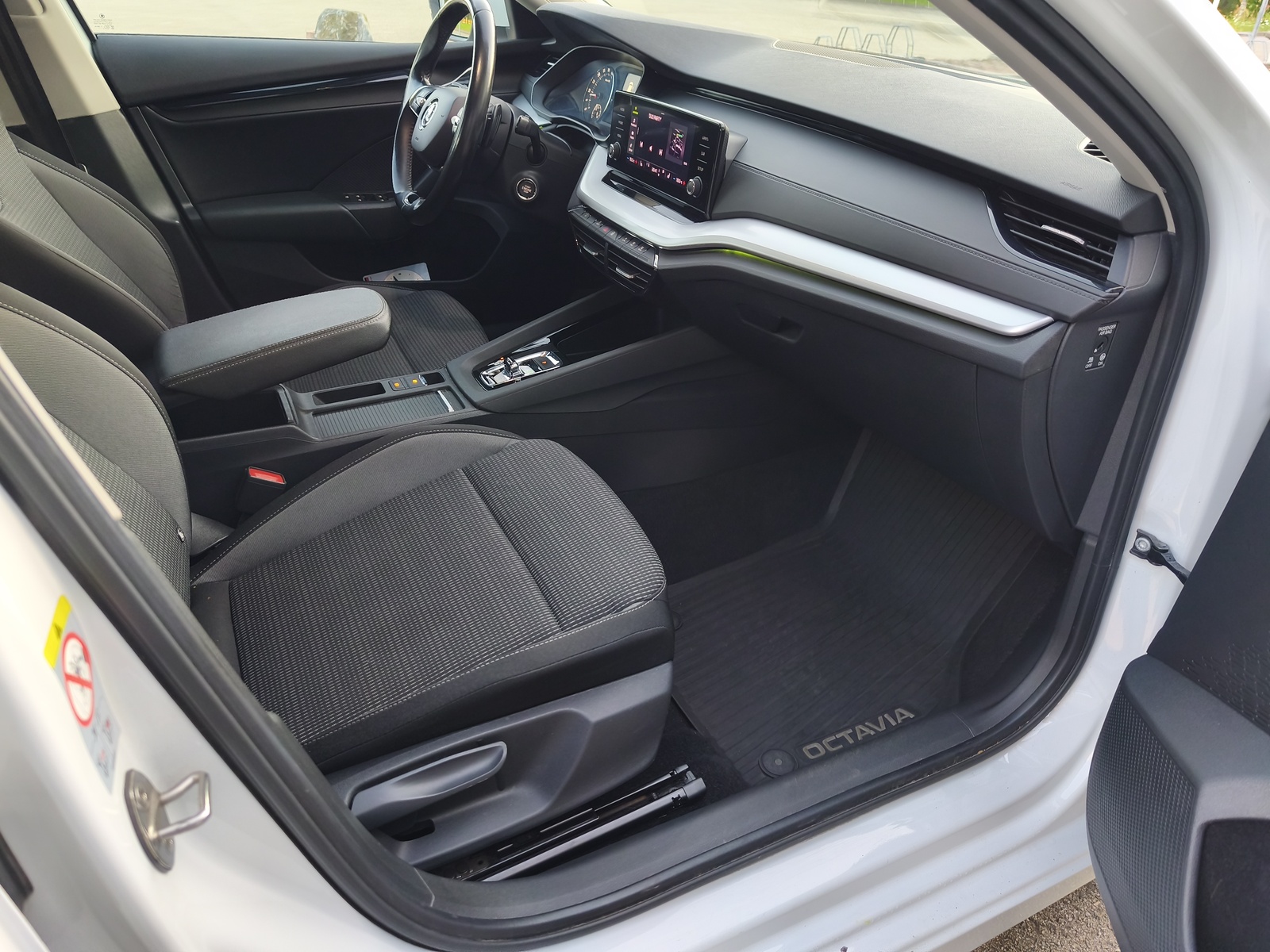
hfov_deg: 73.9
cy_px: 476
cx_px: 635
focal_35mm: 23
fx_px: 844
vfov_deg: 58.9
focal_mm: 6.18
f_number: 1.65
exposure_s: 1/99.9
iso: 320
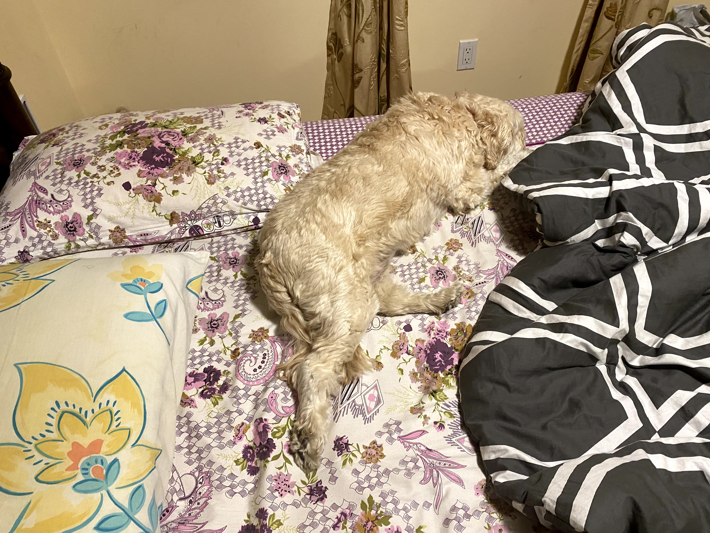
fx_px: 533
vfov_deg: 53.1
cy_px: 266
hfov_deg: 67.3
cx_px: 355
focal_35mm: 26
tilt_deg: -45.5
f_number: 1.8
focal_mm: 4.25
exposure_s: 1/60
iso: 200
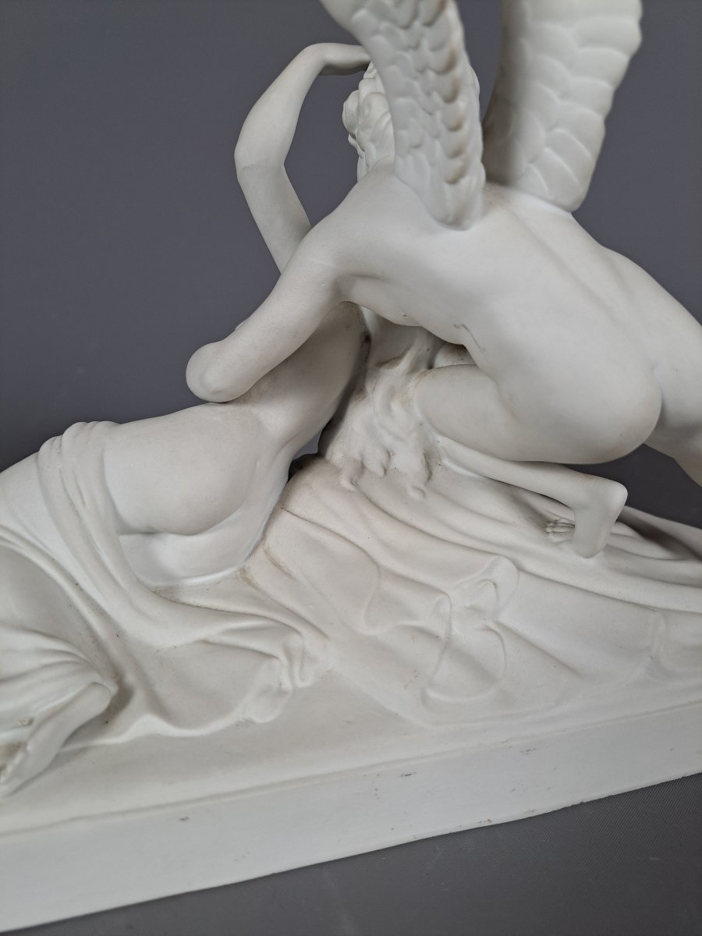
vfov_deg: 71.6
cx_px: 351
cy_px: 468
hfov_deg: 56.8
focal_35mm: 24
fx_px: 649
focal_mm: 5.23
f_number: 1.8
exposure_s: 1/50
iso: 100
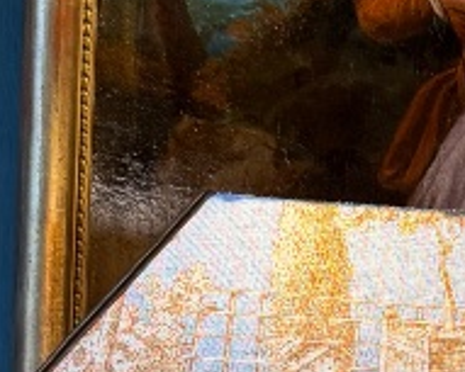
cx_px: 689
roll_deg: -1.5
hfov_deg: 12.5
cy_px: 576
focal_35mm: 147
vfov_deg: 10.1
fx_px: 2024
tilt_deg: -0.5
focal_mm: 6.76
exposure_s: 1/100
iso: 100
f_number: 1.78
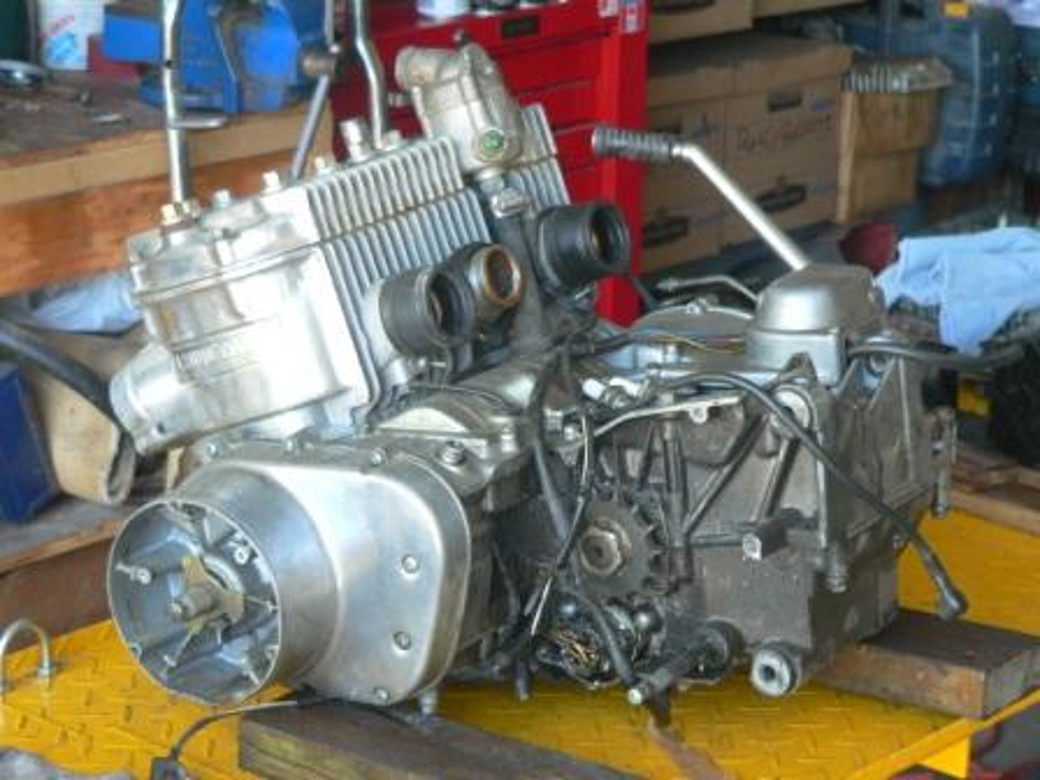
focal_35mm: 104
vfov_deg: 14.2
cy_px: 390
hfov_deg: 18.9
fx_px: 3125
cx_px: 520
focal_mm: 17.2
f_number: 2.8
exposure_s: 1/30
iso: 200
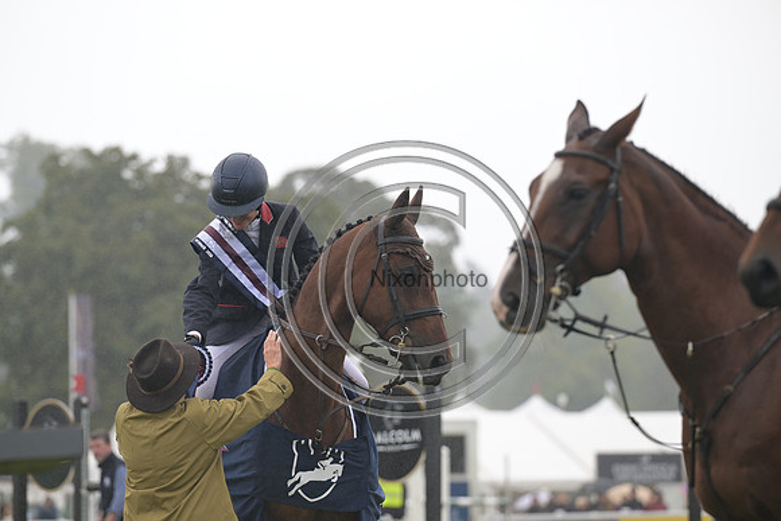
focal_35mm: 200
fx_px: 4340
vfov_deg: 6.9
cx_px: 390
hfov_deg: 10.3
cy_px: 260
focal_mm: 200
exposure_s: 1/1250
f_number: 4.5
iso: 1250
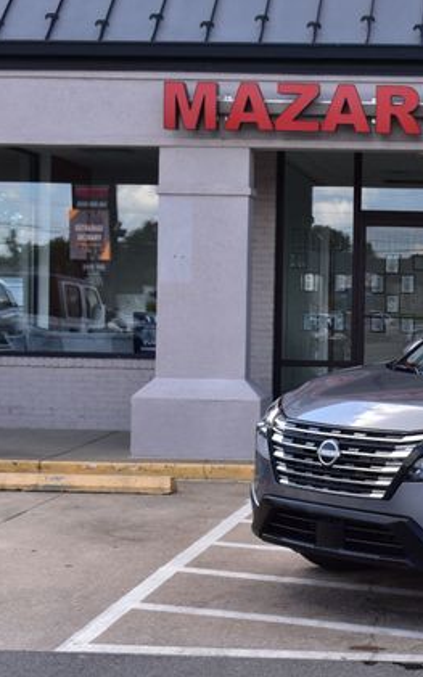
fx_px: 1458
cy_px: 338
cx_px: 483
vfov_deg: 26.2
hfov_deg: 16.0
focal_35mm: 79
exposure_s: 1/200
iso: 400
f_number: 10
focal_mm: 34
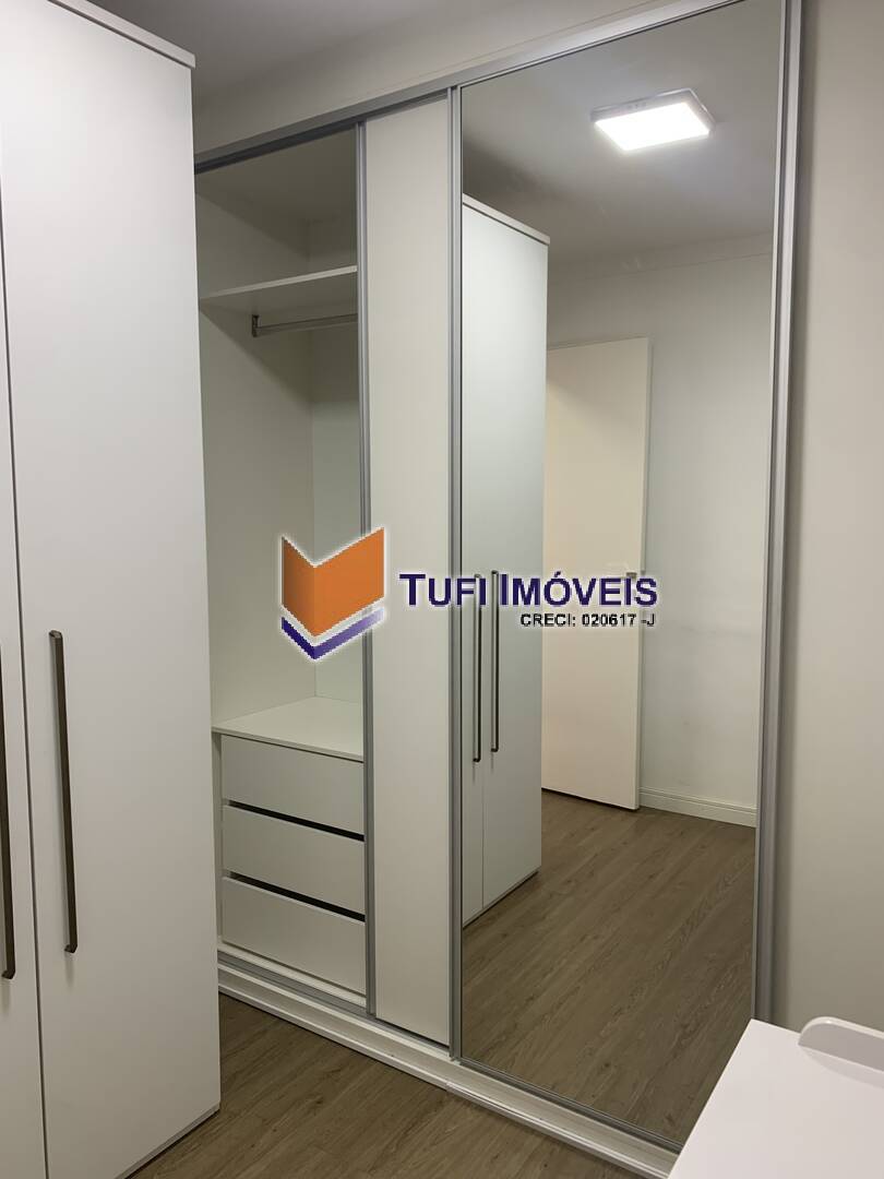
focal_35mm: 26
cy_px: 590
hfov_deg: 53.1
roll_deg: +0.4
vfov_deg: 67.3
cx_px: 442
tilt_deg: -4.7
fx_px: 885
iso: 64
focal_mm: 4.25
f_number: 1.8
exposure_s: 1/60
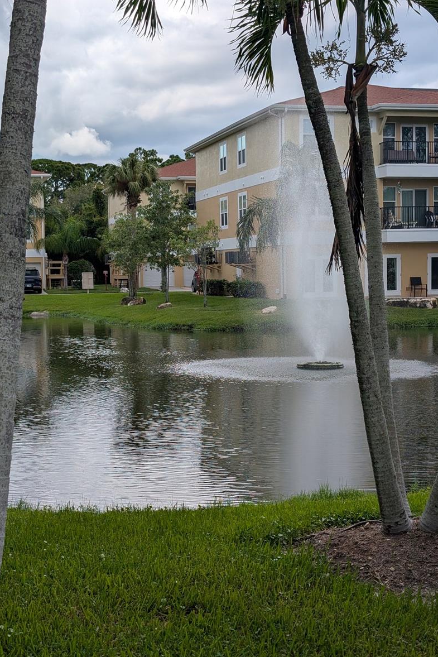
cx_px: 232
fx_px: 949
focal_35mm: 52
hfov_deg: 26.0
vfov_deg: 38.2
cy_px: 324
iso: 21
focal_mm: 6.9
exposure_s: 1/1064
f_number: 1.68
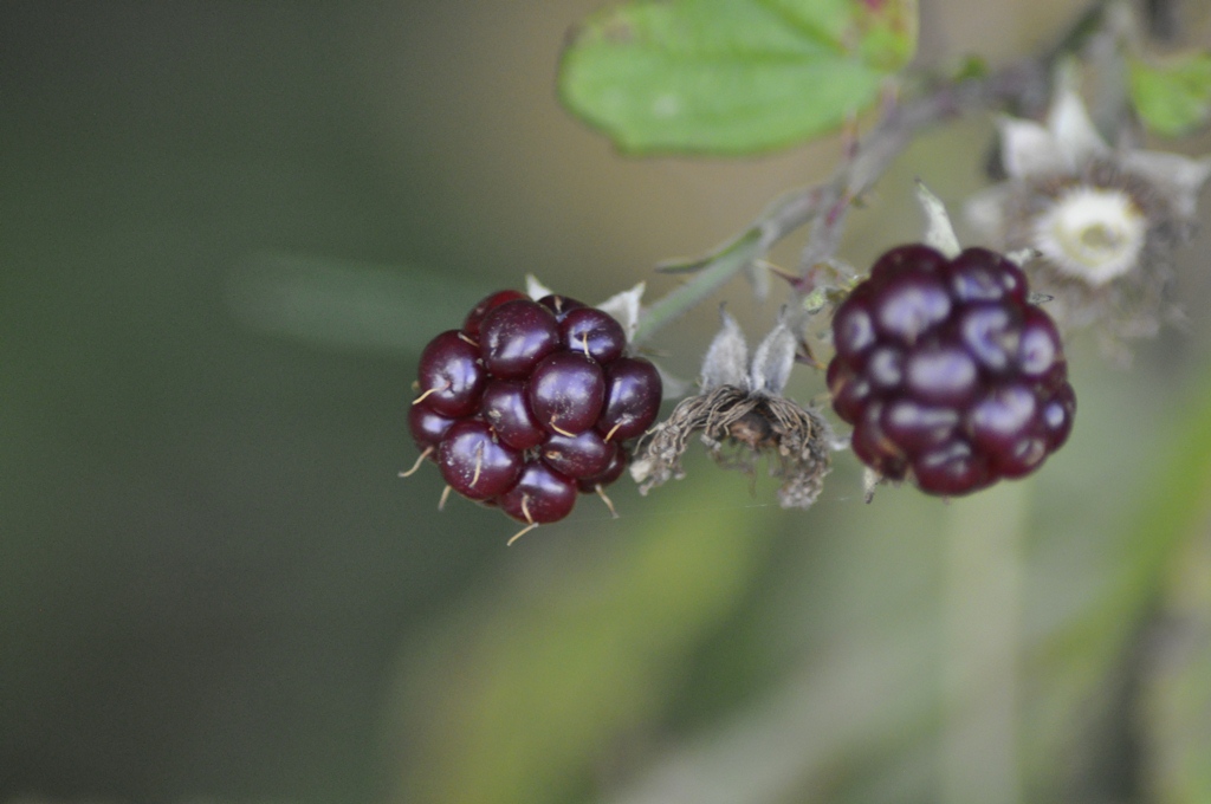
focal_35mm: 450
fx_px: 15118
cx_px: 606
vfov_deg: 3.0
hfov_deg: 4.6
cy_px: 402
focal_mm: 300
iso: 1600
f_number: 5.6
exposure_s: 1/250
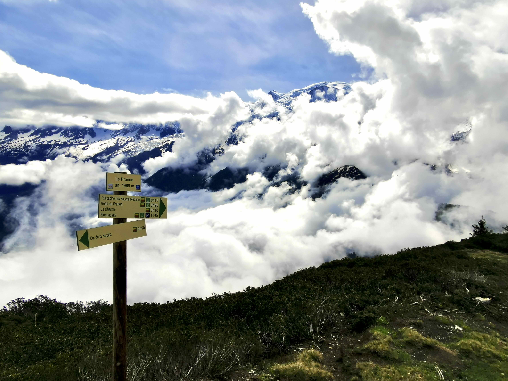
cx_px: 266
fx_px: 323
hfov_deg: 76.3
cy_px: 185
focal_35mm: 22
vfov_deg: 61.1
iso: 50
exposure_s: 1/3788
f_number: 2.2
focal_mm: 2.35
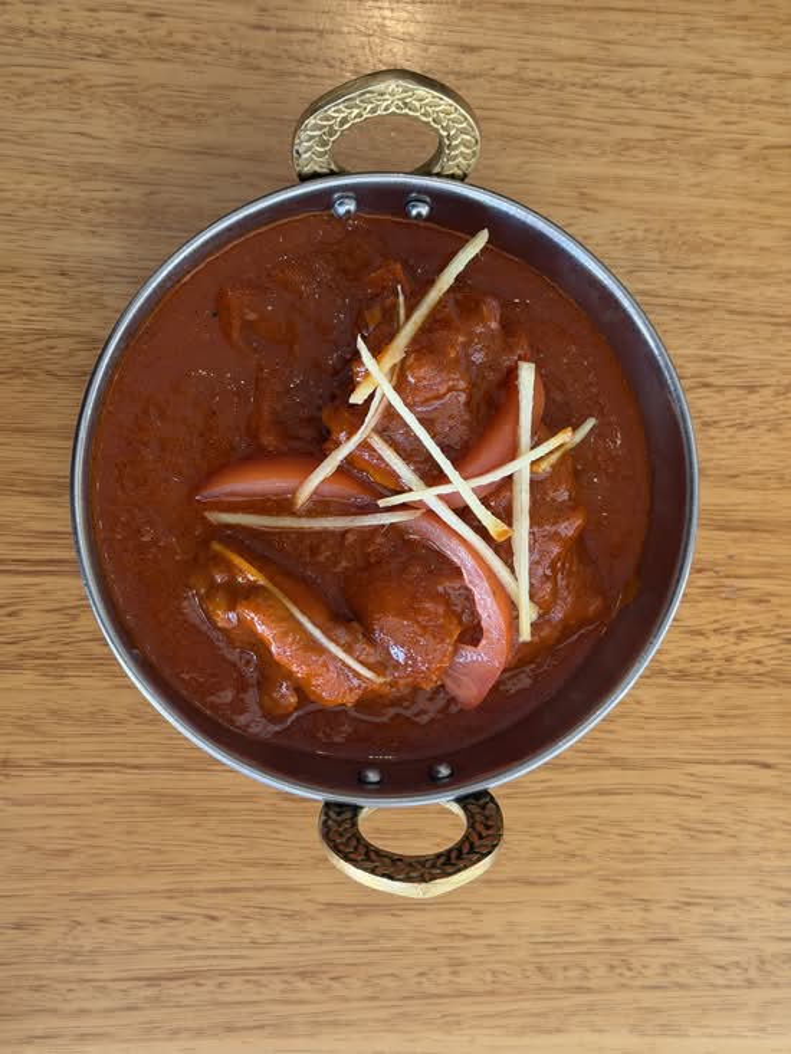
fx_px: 1462
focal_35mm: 48
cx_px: 396
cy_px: 527
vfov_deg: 39.7
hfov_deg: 30.3
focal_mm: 6.76
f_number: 1.78
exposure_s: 1/121
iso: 100
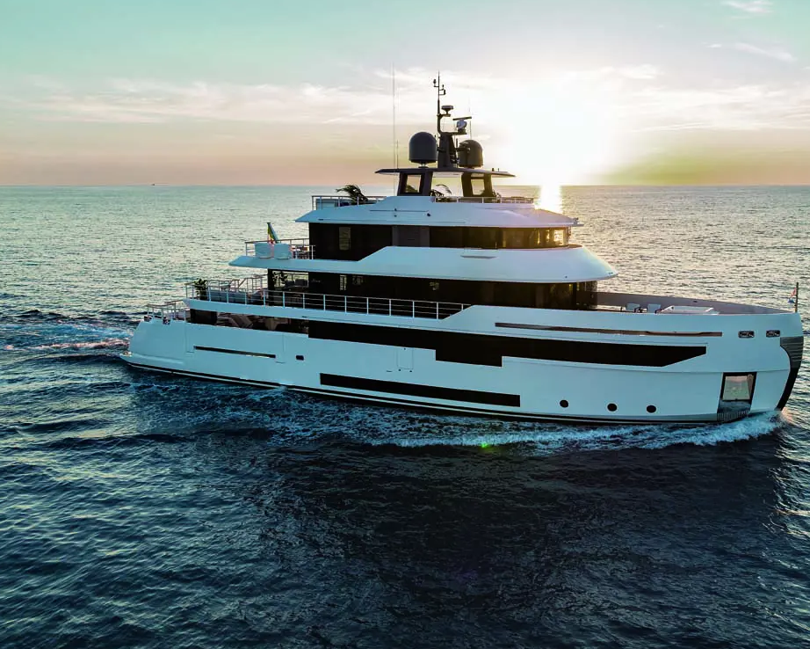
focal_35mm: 32
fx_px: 767
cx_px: 518
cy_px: 302
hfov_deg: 54.9
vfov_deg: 45.8
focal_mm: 12.29
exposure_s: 1/200
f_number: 5.6
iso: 200
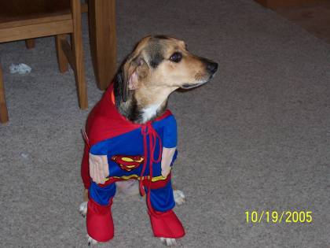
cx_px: 165
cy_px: 124
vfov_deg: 20.7
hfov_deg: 27.4
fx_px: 677
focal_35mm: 71
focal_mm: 10.8
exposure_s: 1/90
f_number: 4
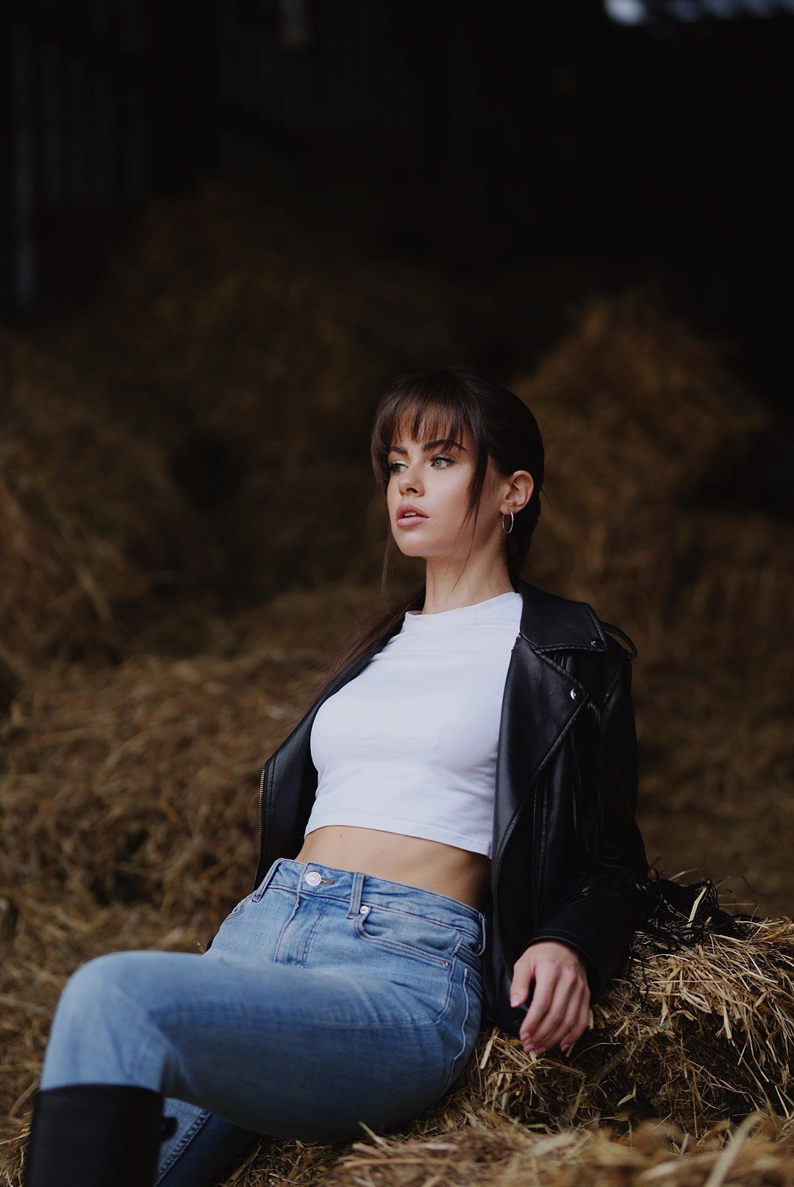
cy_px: 594
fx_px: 2807
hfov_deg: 16.1
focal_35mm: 85
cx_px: 397
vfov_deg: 23.9
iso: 100
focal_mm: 85
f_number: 1.8
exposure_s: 1/1000
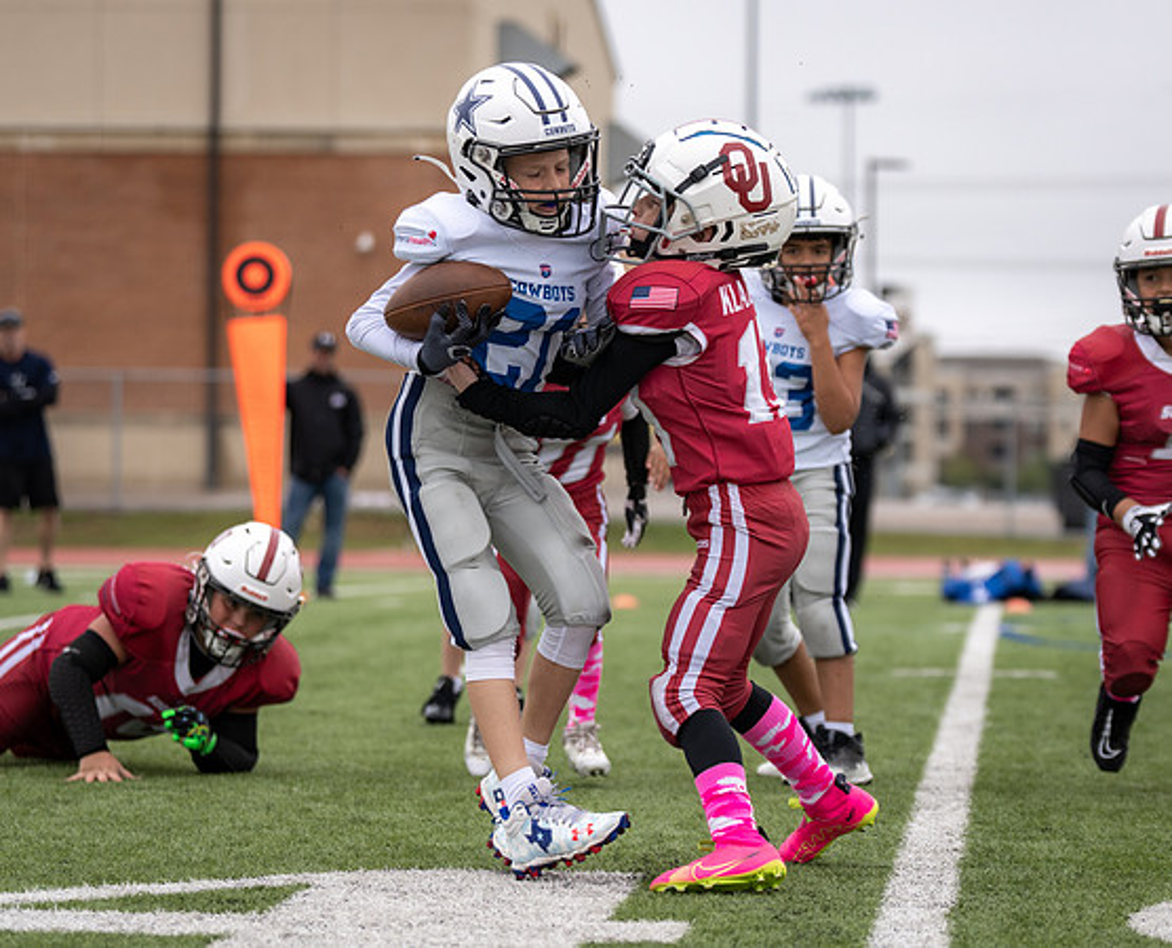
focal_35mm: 146
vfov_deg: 10.6
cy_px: 553
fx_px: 5094
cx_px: 791
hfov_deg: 13.1
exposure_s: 1/1250
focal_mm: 100
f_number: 2.8
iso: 200
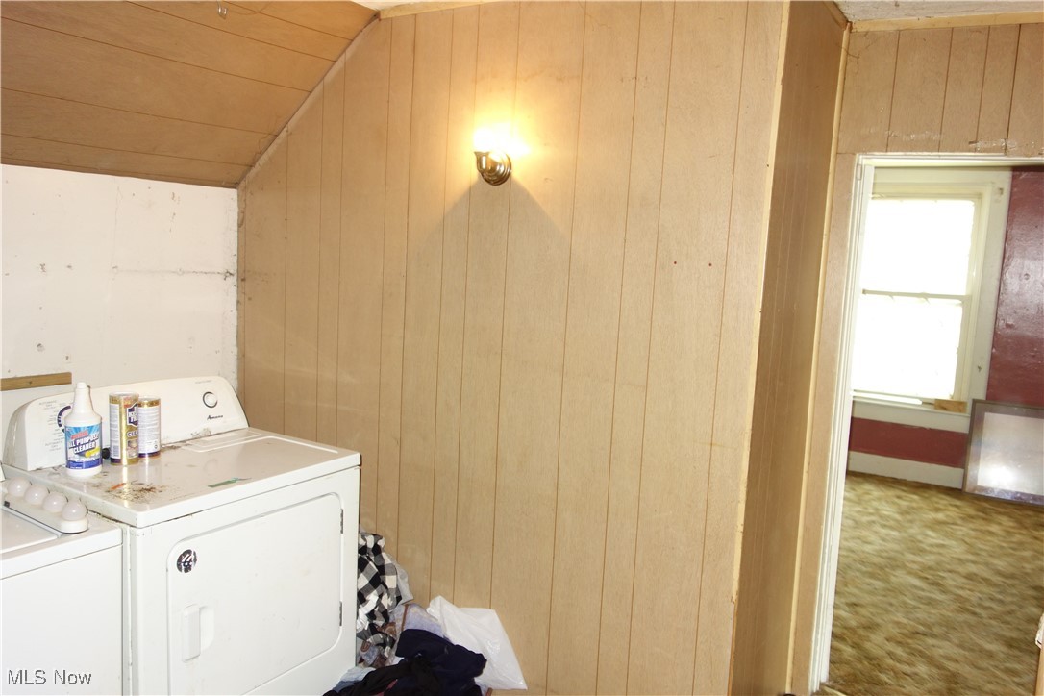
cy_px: 348
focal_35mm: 28
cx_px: 522
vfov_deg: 46.4
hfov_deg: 65.5
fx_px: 812
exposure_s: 1/30
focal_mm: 10.4
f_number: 1.8
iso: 320
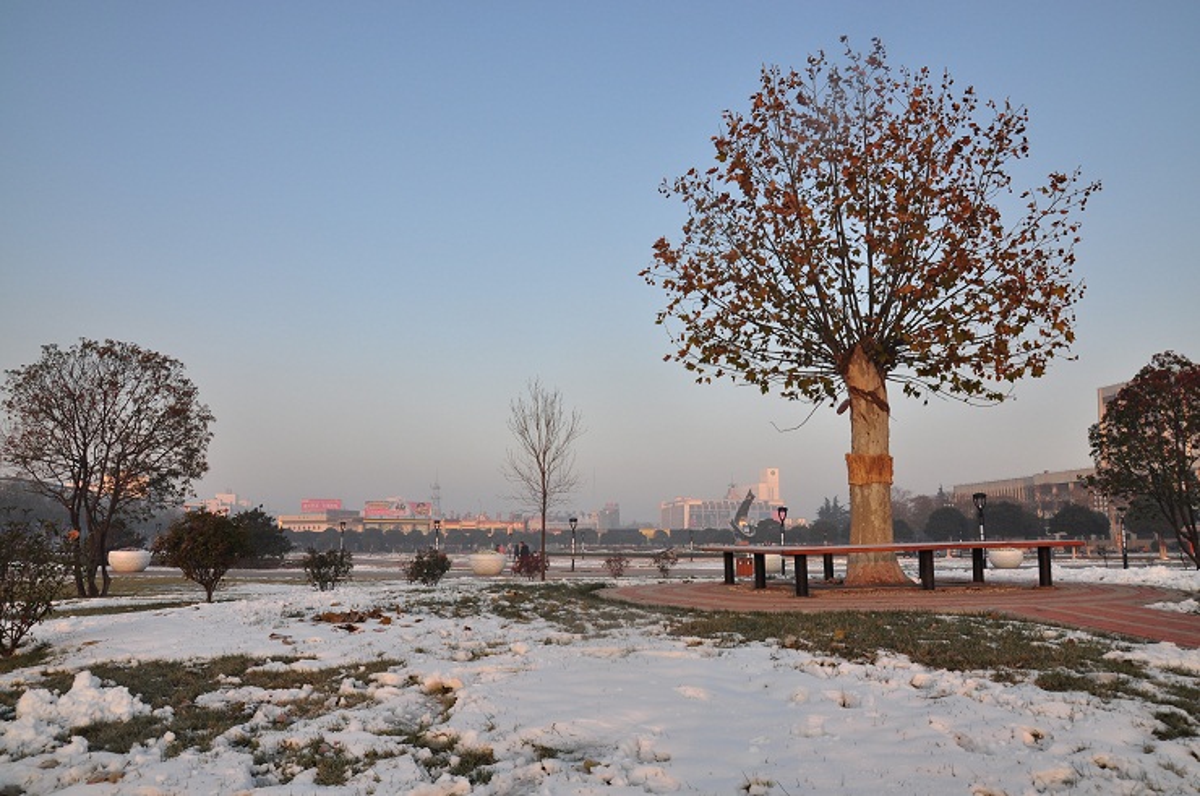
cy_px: 398
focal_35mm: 26
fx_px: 849
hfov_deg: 70.5
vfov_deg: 50.3
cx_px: 600
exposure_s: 1/200
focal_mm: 17
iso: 200
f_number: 7.1
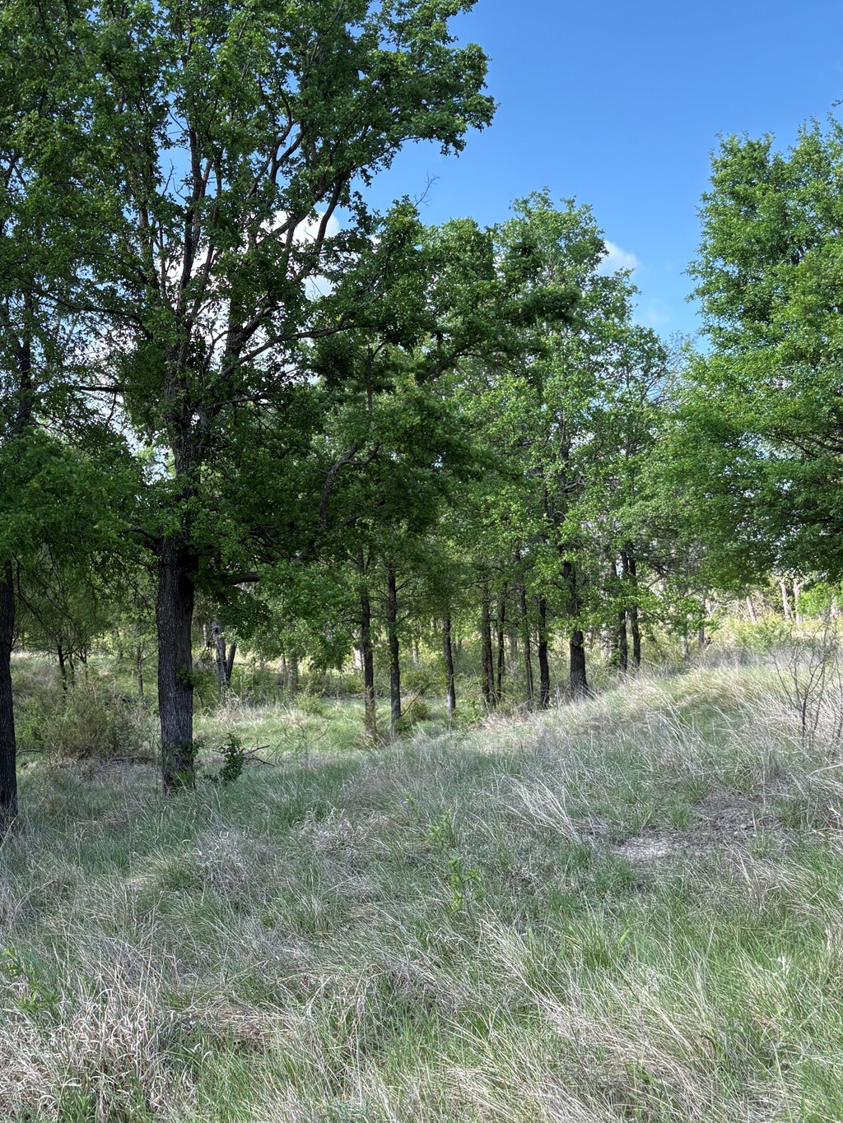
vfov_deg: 47.8
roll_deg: +0.6
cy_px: 592
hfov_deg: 36.2
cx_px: 238
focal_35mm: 39
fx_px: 1266
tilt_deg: +1.7
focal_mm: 5.96
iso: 50
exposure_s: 1/764
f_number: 1.6
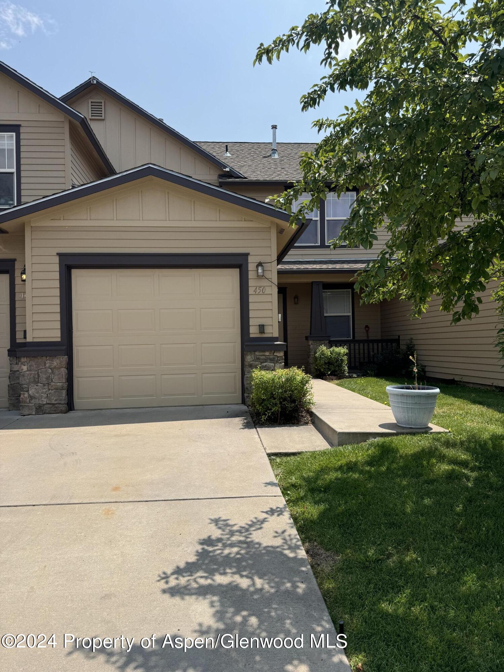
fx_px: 466
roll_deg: +1.7
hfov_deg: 56.8
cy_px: 336
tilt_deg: +0.7
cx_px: 252
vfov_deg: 71.6
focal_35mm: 24
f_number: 1.78
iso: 80
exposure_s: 1/4608
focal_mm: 6.76
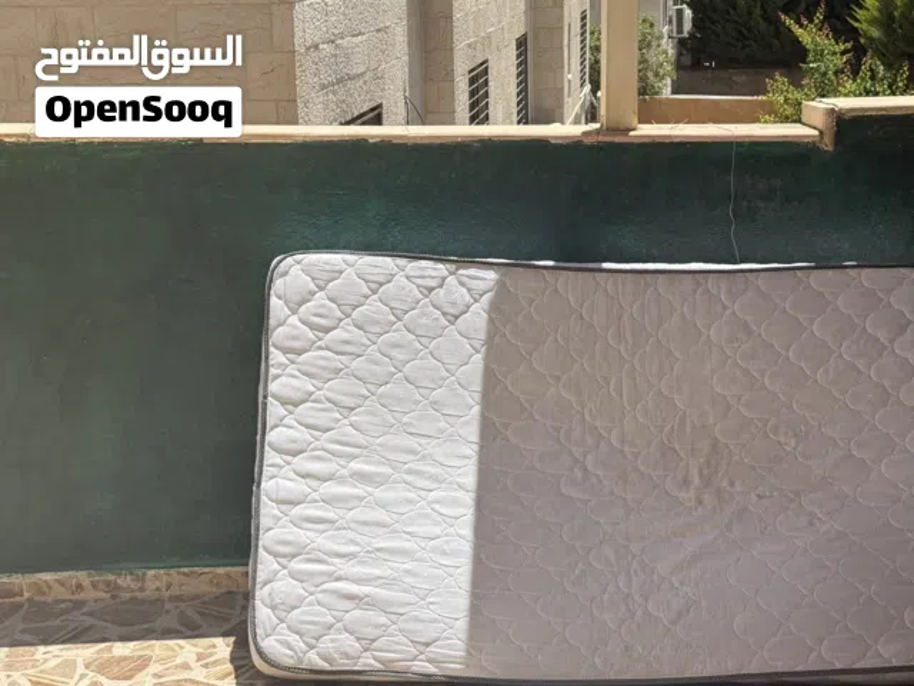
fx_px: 1267
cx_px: 457
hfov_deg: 39.7
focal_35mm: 48
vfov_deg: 30.3
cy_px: 343
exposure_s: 1/4329
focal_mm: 6.76
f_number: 1.78
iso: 64
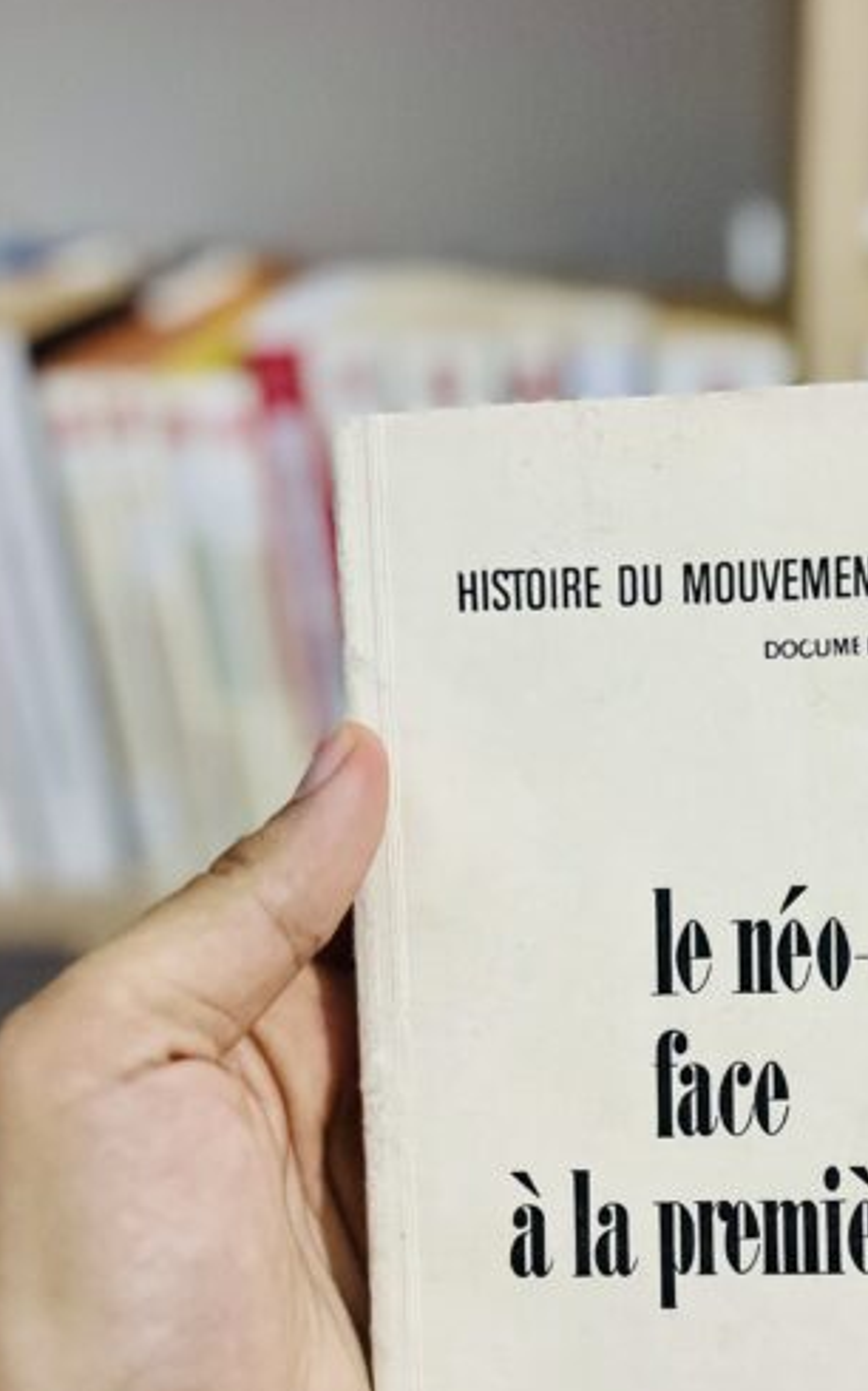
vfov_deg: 43.4
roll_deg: +0.9
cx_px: 729
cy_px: 979
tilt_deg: -31.8
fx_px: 1704
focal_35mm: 45
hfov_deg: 27.8
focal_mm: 5.7
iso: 500
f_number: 1.5
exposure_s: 1/56
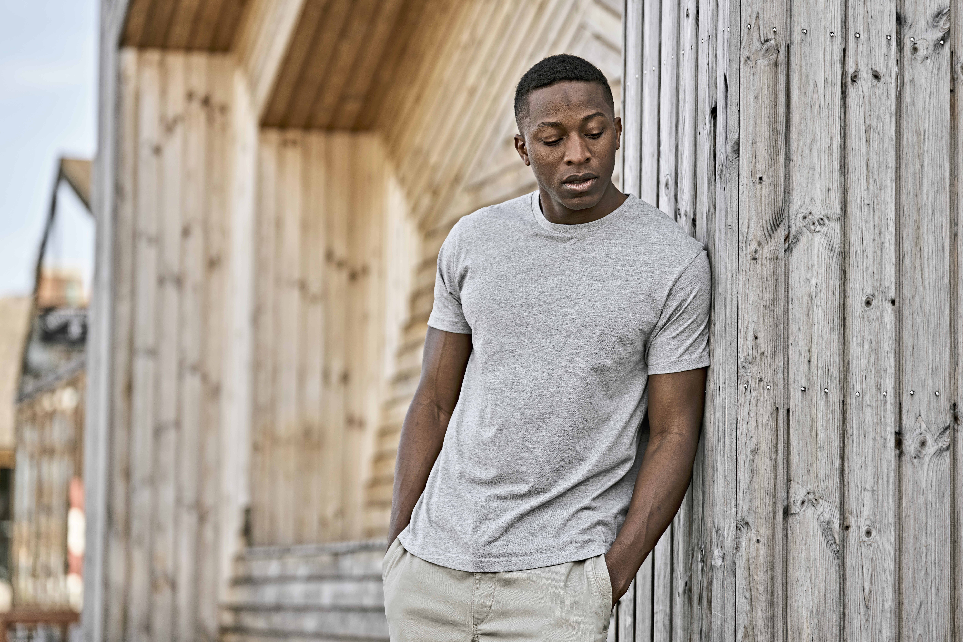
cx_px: 482
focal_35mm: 107
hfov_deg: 19.1
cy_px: 321
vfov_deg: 12.8
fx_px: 2862
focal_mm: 107
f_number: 2.8
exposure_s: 1/1600
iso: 500
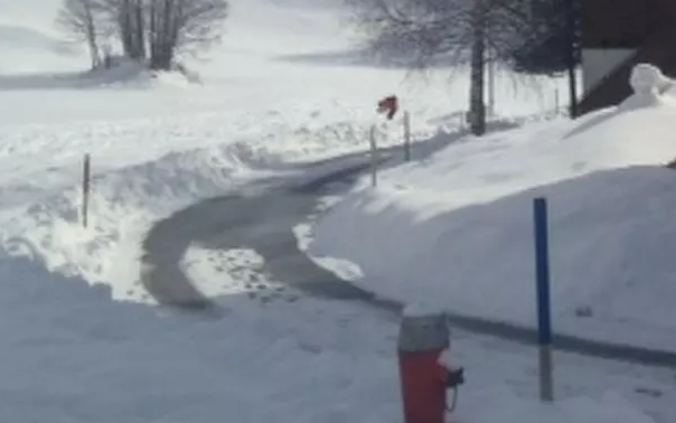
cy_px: -192
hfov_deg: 21.4
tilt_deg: +1.3
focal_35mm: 93
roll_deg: +1.3
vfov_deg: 13.3
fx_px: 1714
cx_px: 707
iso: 50
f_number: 2.4
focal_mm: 4.12
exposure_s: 1/4184
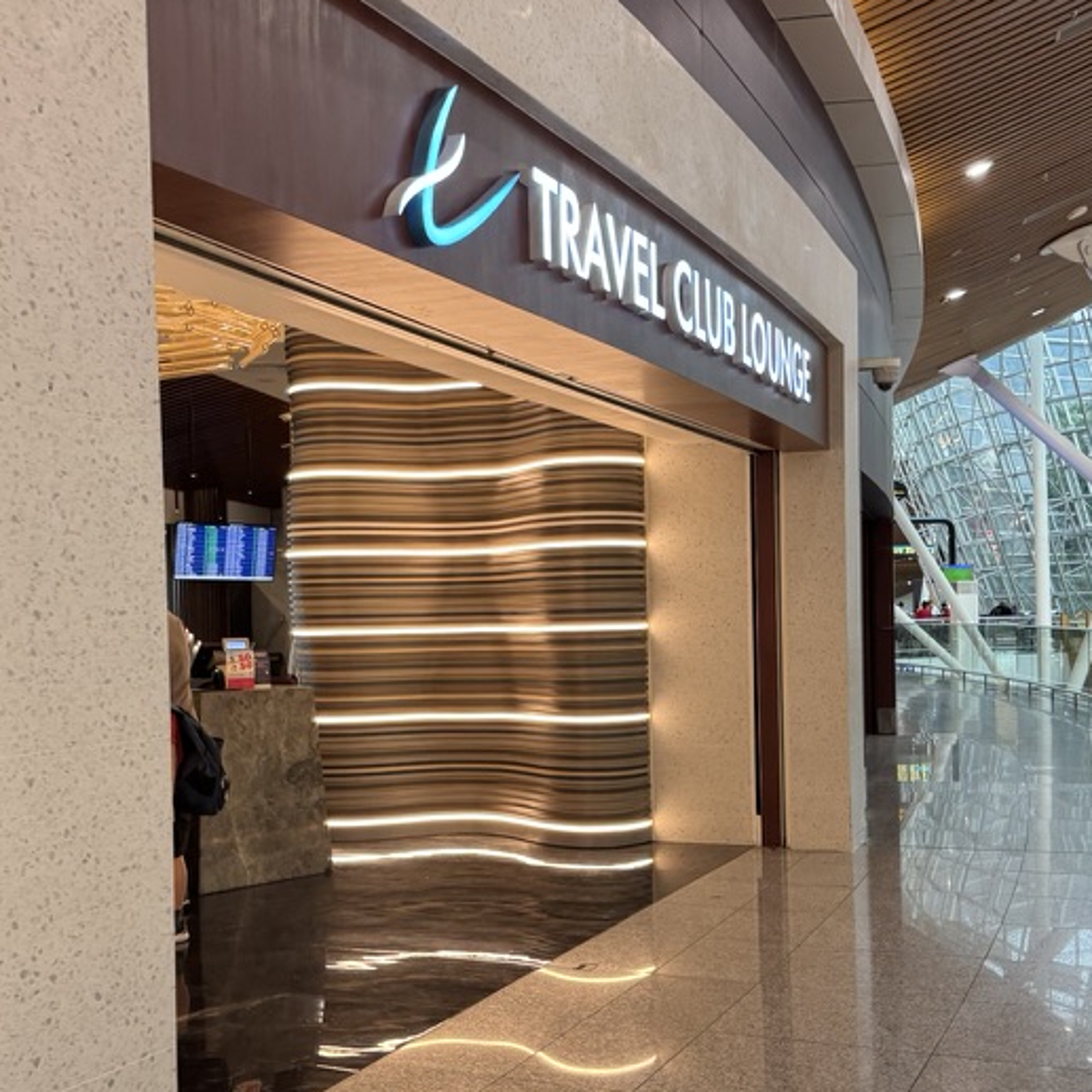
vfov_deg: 39.9
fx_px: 1499
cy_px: 627
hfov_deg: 40.0
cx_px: 532
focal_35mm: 42
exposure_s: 1/100
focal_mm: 6.76
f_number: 1.78
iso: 200
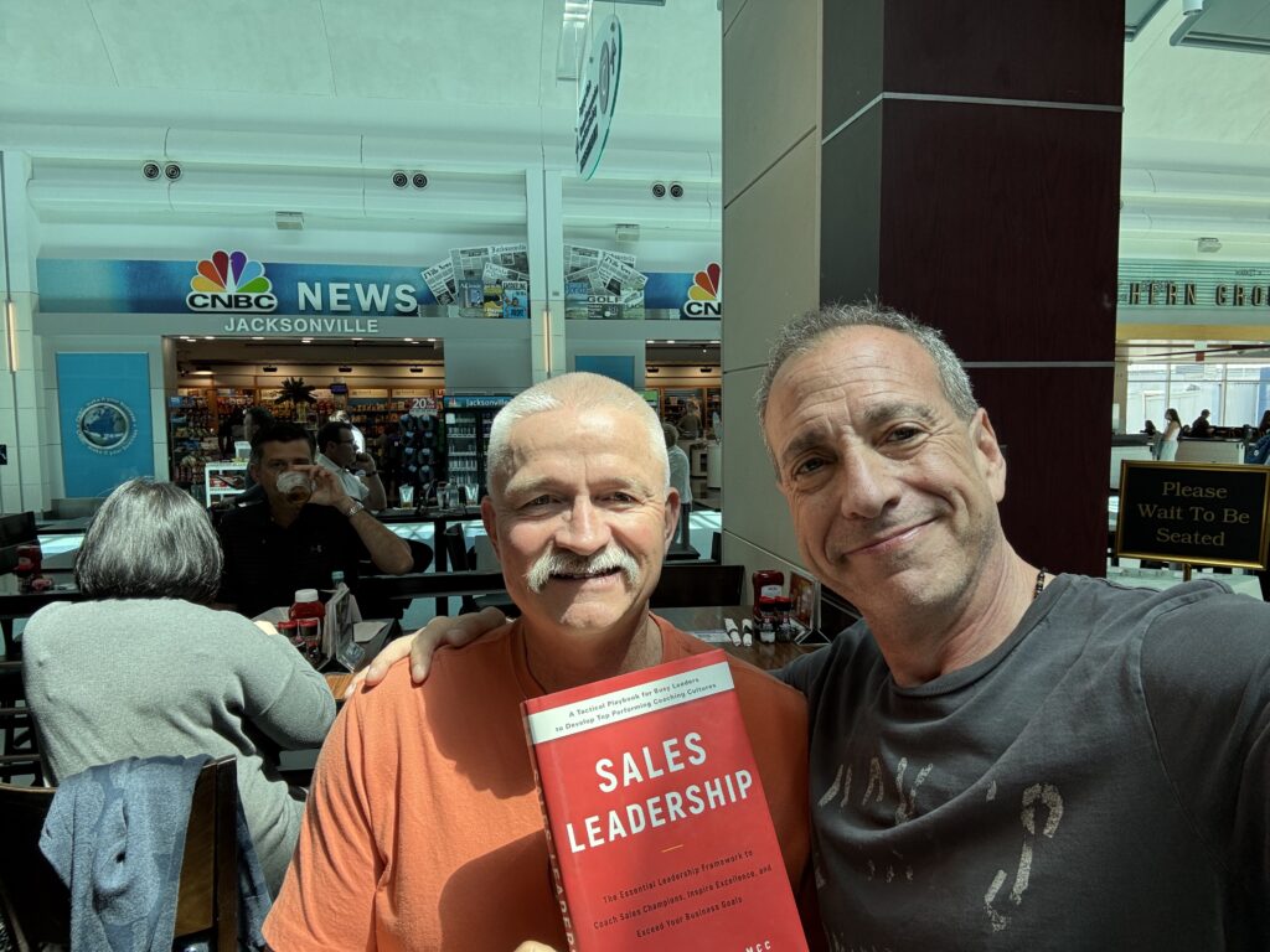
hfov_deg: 73.9
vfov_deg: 58.9
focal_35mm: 23
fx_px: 844
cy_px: 476
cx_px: 635
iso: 20
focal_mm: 2.69
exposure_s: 1/152
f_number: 1.9
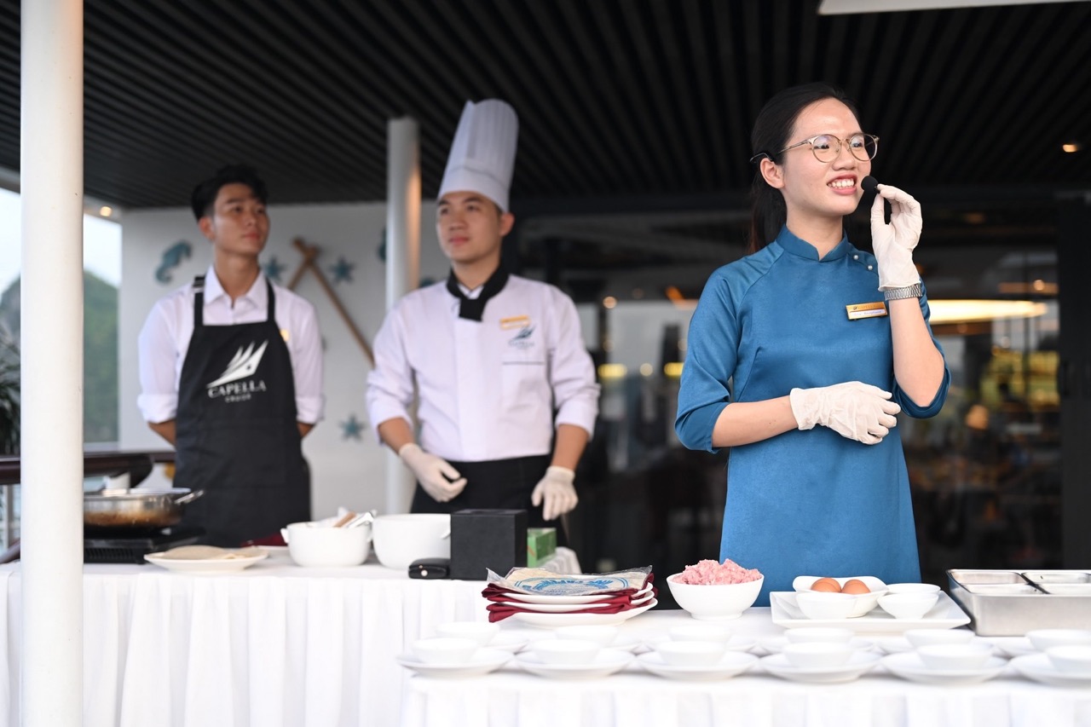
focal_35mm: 50
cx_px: 546
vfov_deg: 27.0
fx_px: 1515
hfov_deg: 39.6
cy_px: 364
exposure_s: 1/200
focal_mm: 50
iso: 800
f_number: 2.2
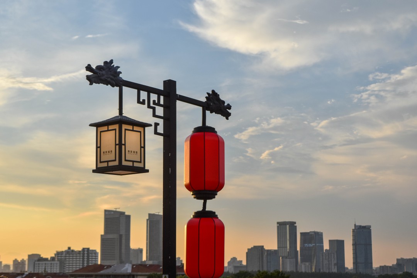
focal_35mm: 60
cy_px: 139
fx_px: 695
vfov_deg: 22.6
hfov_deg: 33.4
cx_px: 208
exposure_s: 1/1500
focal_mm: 40
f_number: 5.6
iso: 400
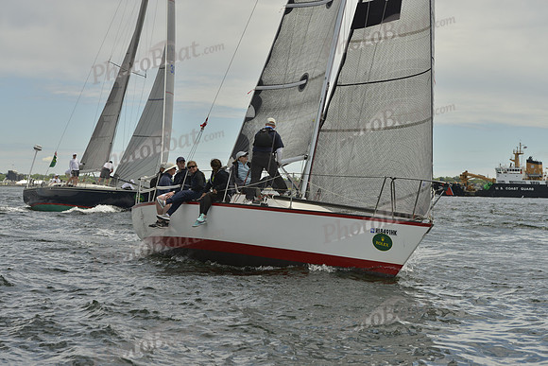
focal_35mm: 80
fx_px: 1218
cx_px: 274
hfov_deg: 25.4
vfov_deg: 17.1
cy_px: 183
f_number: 8
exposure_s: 1/1600
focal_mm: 80
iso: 280
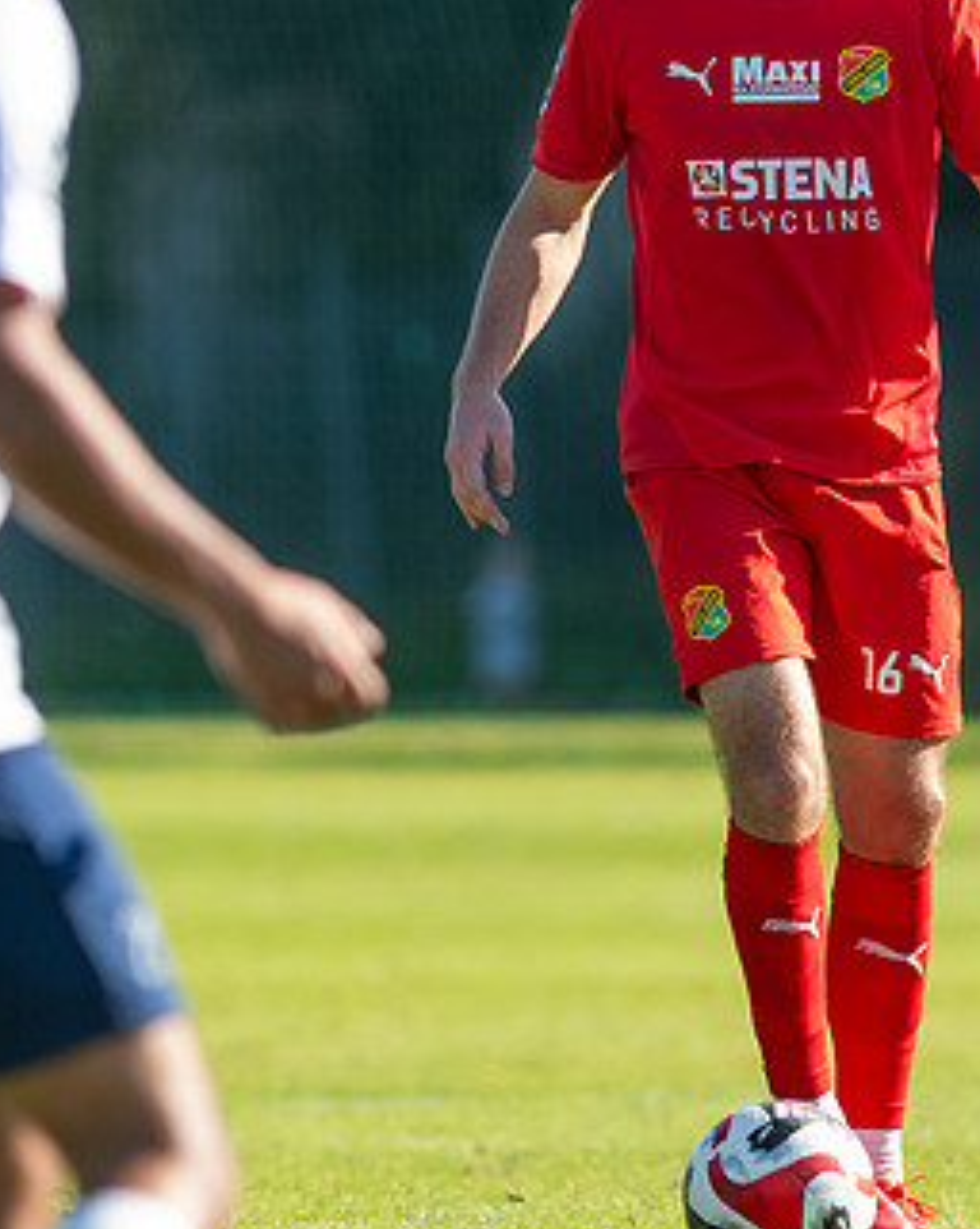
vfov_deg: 1.9
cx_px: 729
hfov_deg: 1.6
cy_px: 379
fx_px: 36179
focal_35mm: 996
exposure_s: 1/1600
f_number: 3.5
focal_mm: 300
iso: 560
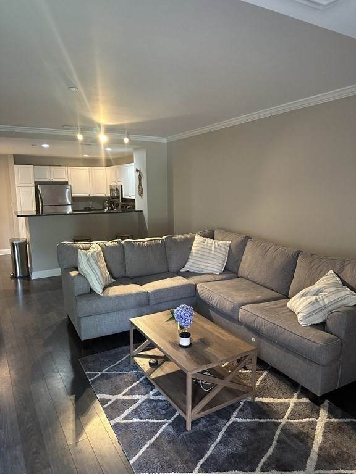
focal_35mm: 24
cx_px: 178
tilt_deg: -9.8
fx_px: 329
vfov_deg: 71.6
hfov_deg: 56.8
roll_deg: +0.8
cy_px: 237
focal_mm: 6.86
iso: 400
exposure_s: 1/60
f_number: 1.78
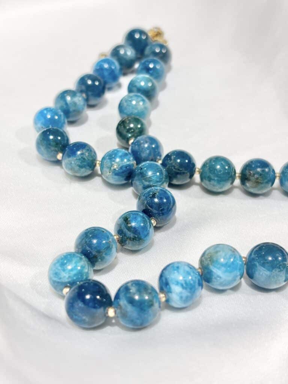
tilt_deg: -25.6
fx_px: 577
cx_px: 144
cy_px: 192
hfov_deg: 28.0
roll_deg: +6.2
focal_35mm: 52
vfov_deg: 36.8
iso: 32
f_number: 1.6
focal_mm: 5.96
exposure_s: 1/171
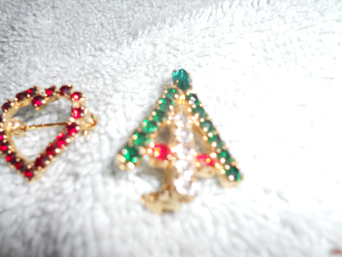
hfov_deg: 56.8
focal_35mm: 32
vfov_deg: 44.2
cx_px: 171
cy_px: 128
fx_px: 316
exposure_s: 1/25
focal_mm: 5.8
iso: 80
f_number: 8.8
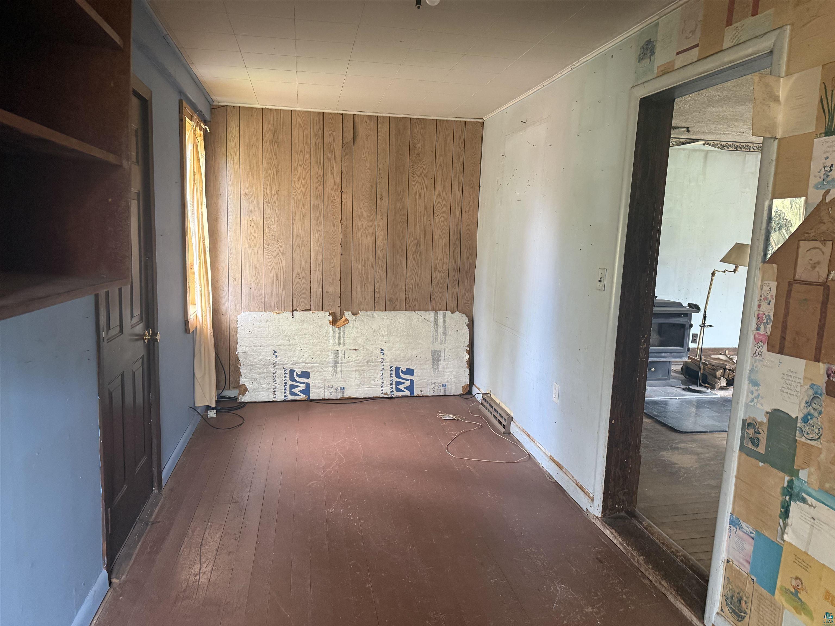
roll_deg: -2.6
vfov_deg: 56.8
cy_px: 313
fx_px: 579
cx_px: 418
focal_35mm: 24
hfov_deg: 71.6
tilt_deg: -7.8
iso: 400
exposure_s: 1/60
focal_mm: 6.76
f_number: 1.78
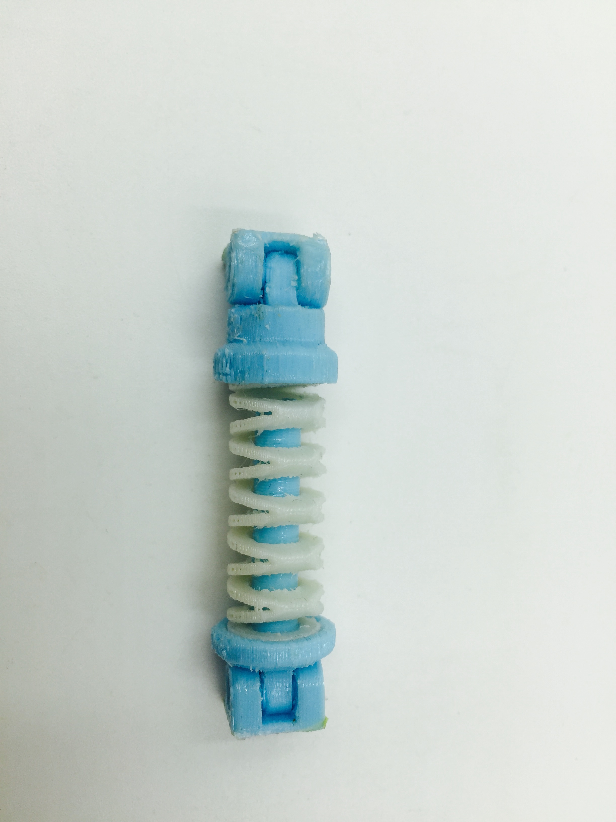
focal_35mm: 29
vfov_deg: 61.7
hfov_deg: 48.2
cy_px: 411
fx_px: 688
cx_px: 308
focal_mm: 4.15
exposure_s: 1/638
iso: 32
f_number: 2.2
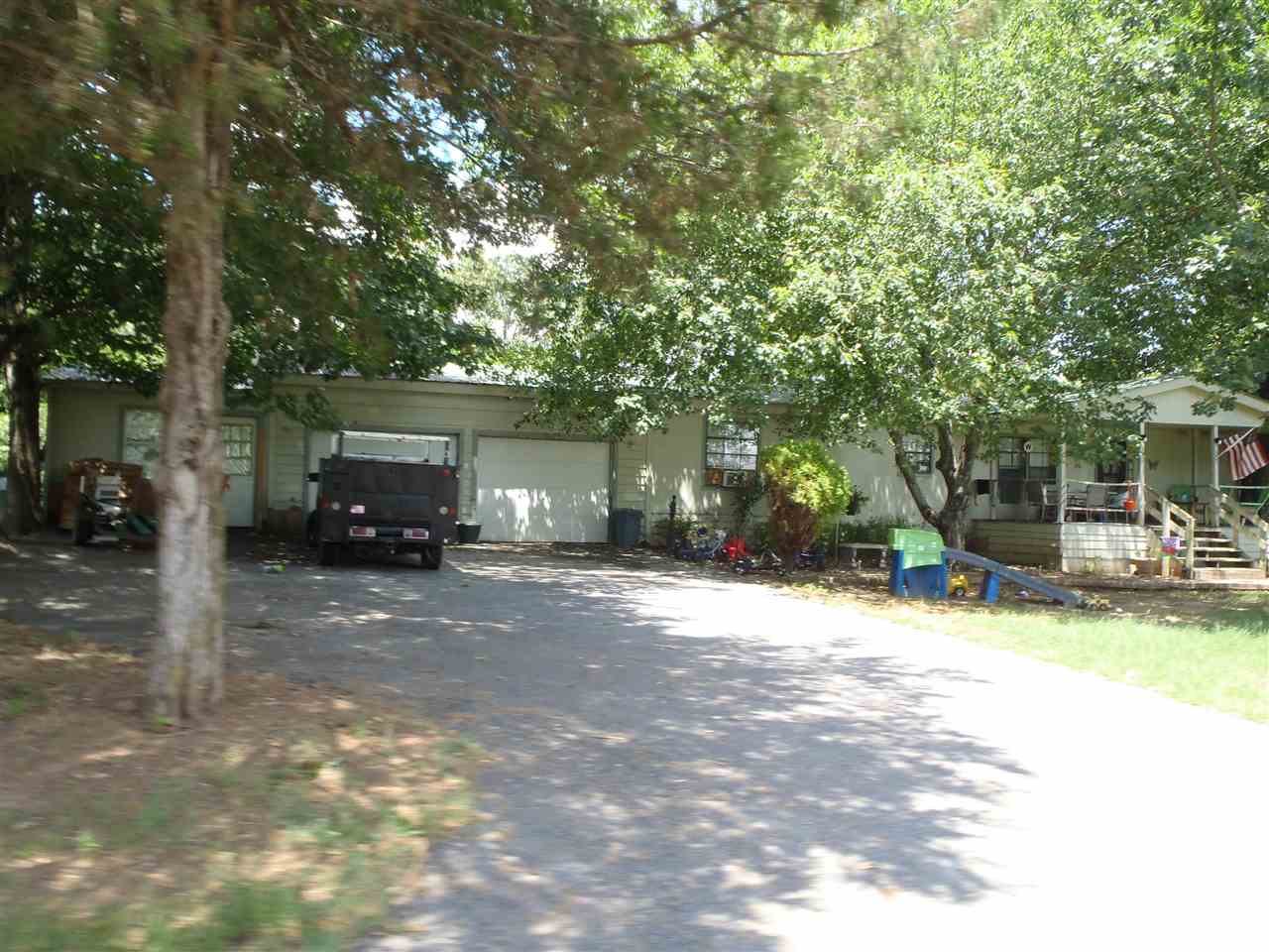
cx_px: 634
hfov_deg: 63.4
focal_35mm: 28
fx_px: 1026
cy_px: 476
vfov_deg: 49.7
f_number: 3.9
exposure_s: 1/80
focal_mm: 5
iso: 80
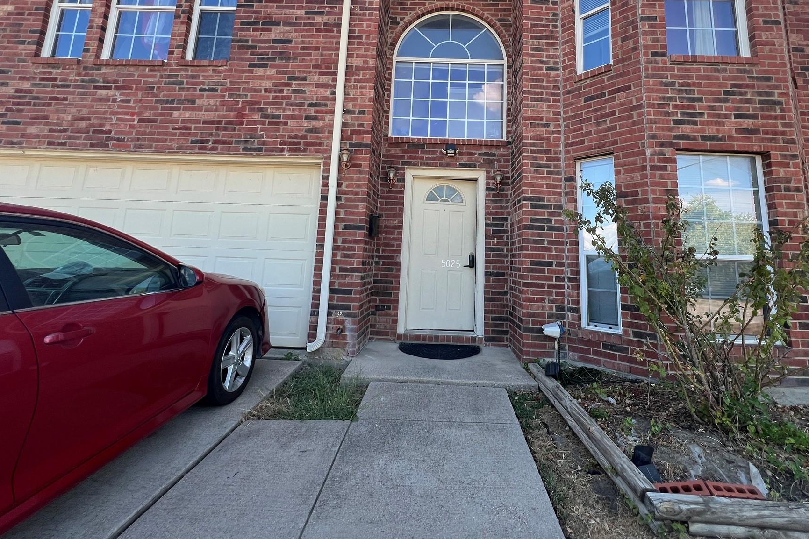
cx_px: 435
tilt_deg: +9.5
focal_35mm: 16
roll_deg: -1.6
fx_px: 360
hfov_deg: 96.6
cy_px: 192
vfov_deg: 72.1
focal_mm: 1.57
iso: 32
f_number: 1.8
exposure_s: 1/259
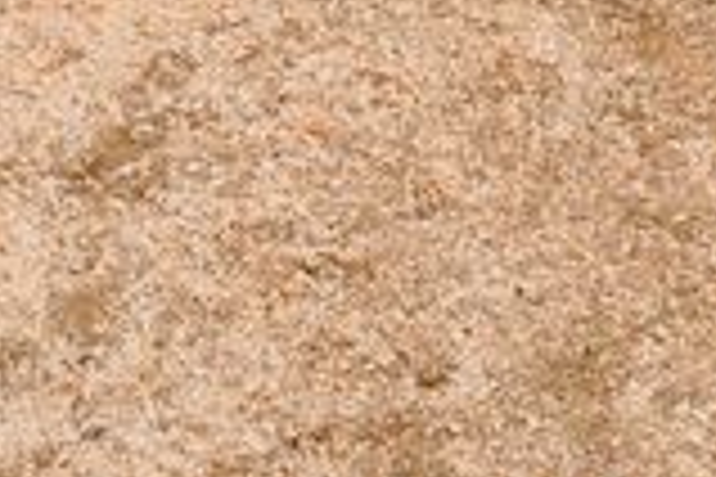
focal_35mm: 328
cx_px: 297
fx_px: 6523
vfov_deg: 4.0
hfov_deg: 6.3
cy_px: -986
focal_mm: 50
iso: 2000
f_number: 3.2
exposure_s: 1/500
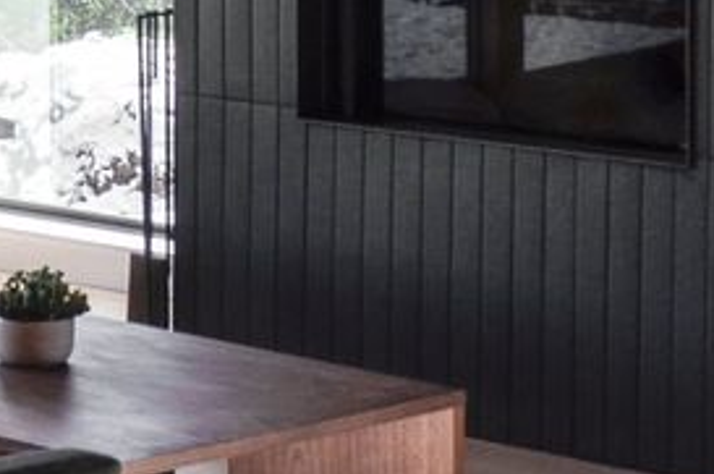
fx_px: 3485
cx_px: 112
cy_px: -249
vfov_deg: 7.6
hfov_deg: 11.6
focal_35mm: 176
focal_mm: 20
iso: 200
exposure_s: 1/160
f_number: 6.3
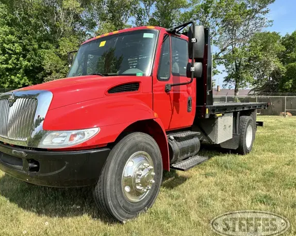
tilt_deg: -4.1
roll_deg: +0.0
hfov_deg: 66.0
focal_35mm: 26
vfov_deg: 54.9
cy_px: 122
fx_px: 228
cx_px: 136
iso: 80
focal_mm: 6.86
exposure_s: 1/2967
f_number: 1.78
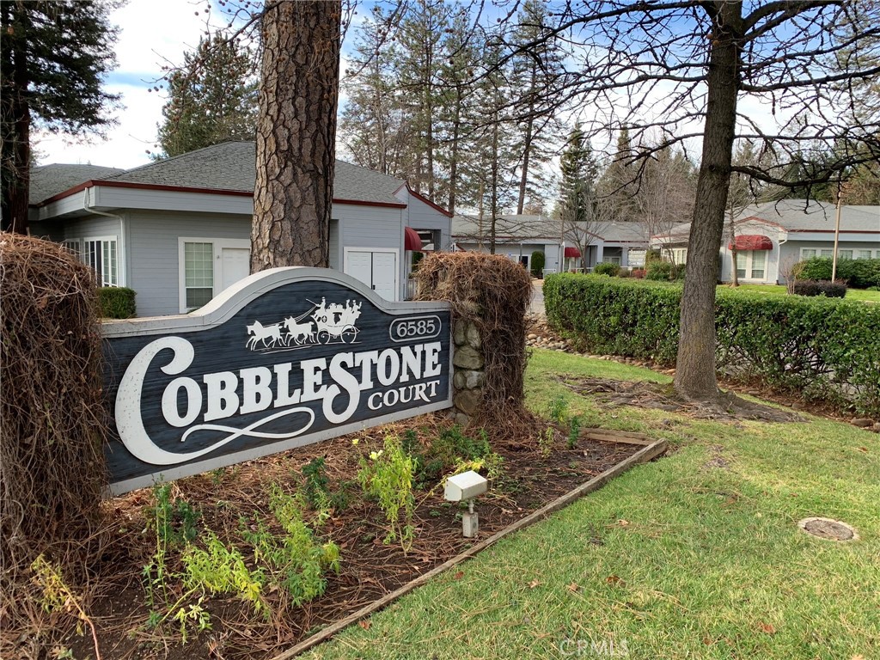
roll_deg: -0.4
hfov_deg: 67.3
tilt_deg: -4.8
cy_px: 330
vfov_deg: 53.1
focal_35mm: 26
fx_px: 661
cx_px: 440
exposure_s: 1/241
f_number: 1.8
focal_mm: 4.25
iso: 25
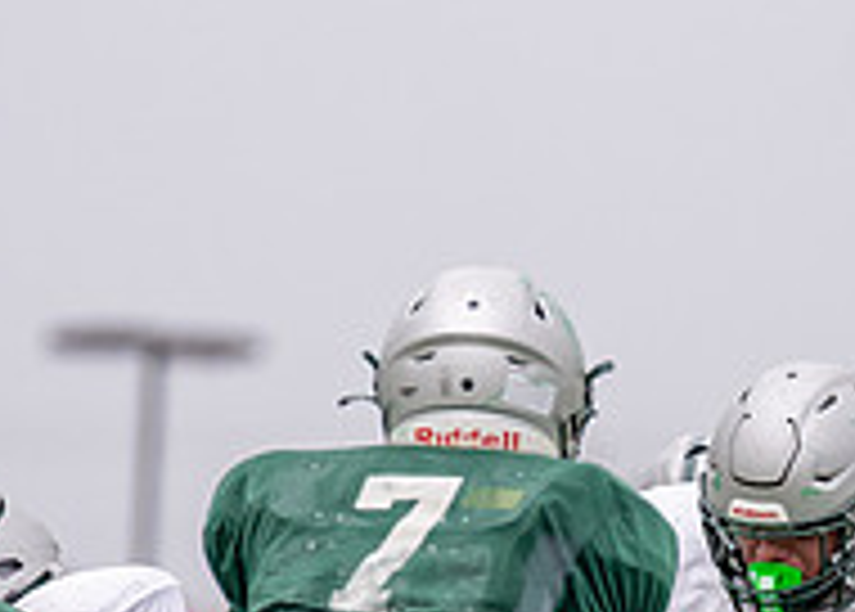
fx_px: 19877
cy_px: 868
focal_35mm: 818
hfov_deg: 2.5
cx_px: 852
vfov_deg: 1.8
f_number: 2.8
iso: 320
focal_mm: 200
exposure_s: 1/3200
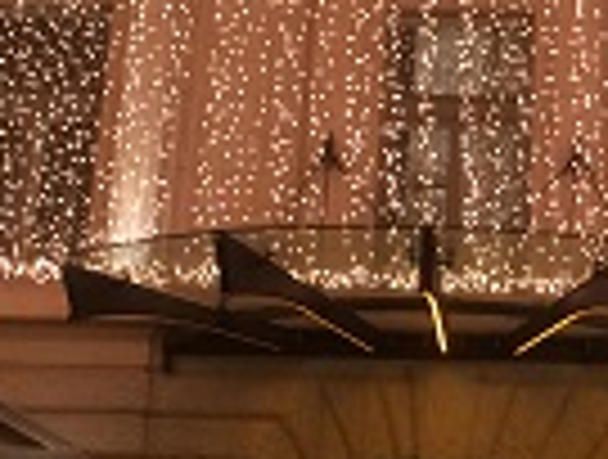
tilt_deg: +24.6
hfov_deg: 18.5
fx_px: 1849
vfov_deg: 14.1
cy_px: 76
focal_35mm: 105
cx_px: 482
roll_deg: -2.0
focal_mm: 4.15
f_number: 2.2
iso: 200
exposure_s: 1/33
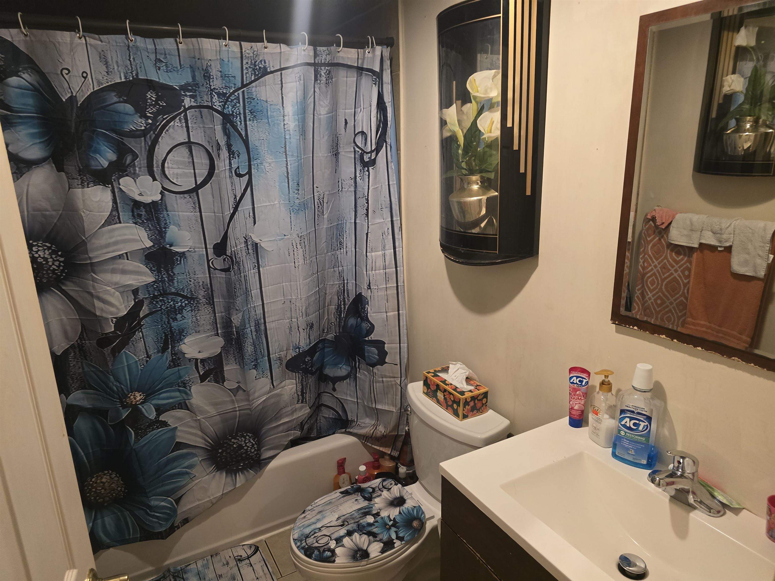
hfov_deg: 73.9
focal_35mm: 23
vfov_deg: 58.9
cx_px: 388
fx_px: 515
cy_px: 290
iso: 1000
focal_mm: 6.3
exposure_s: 1/60
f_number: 1.7
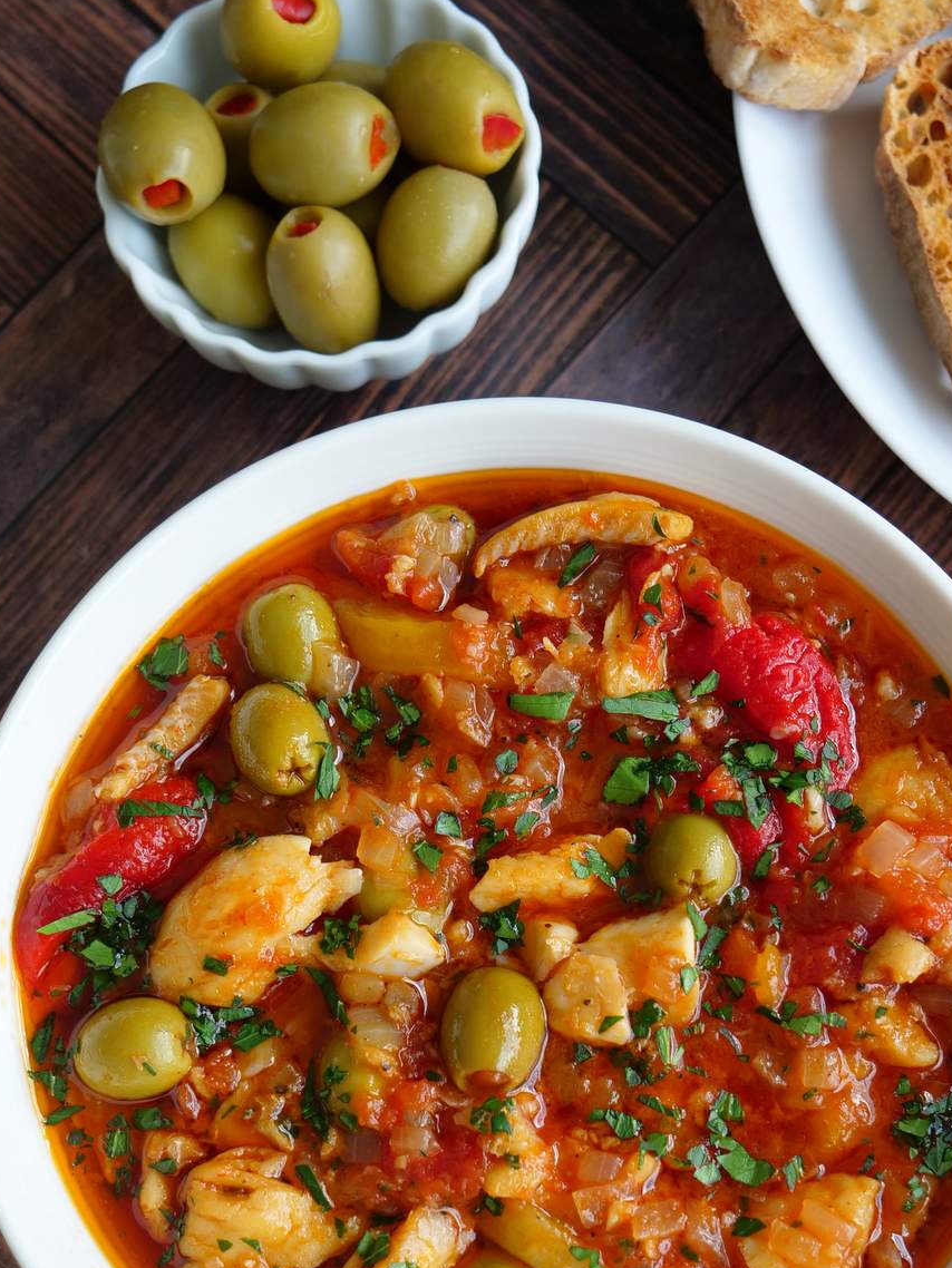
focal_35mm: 45
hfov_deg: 32.2
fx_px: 1649
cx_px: 528
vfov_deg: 41.7
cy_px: 799
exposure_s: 1/125
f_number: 3.2
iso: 200
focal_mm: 16
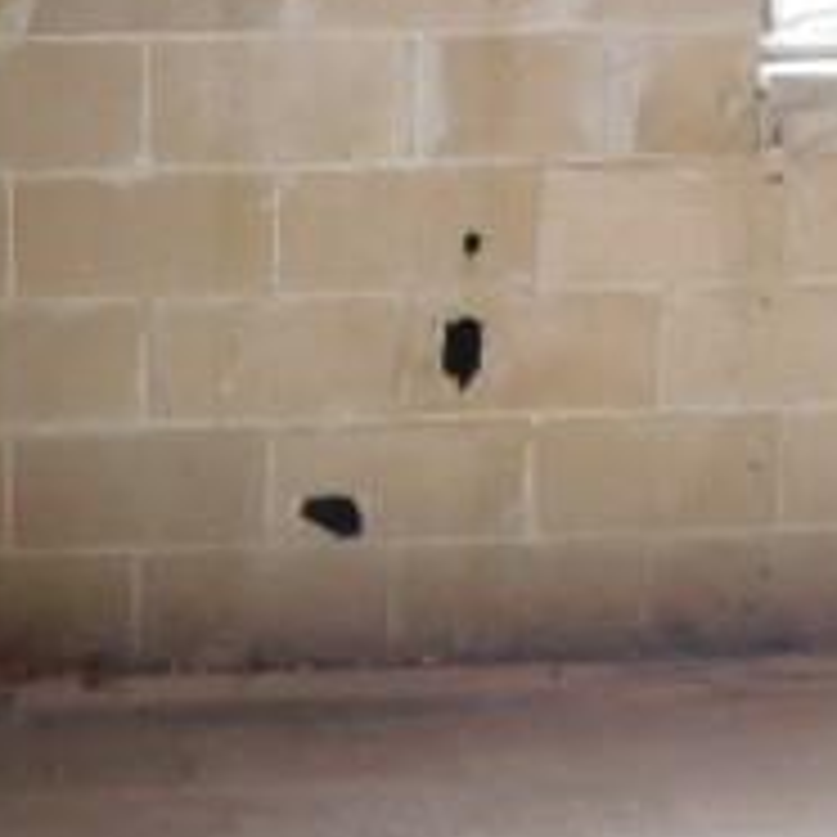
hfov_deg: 23.4
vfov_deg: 22.9
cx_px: -45
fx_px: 1915
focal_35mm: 70
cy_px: -135
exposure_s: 1/80
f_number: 3
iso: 125
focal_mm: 4
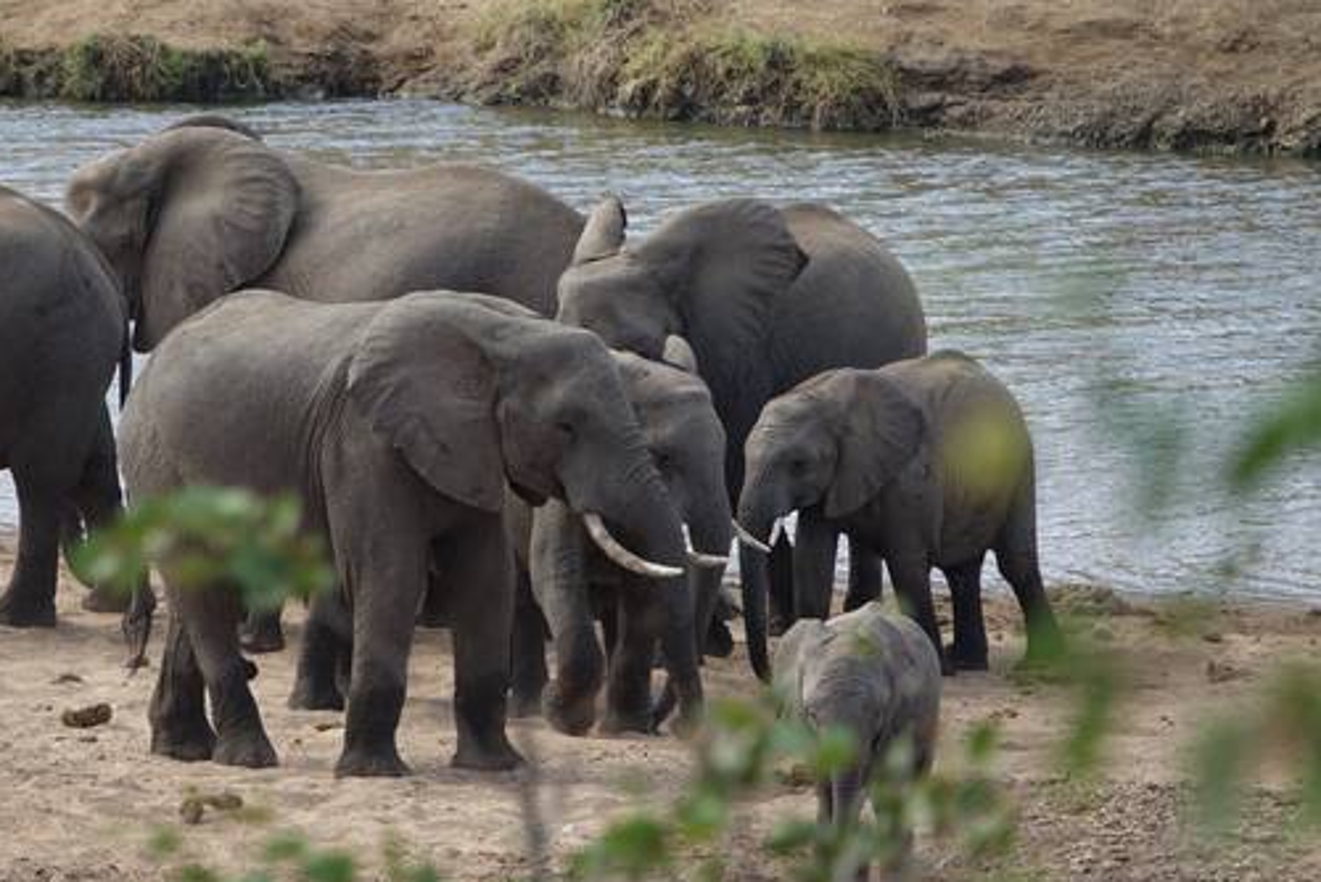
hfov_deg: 3.0
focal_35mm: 698
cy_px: 359
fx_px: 25626
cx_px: 415
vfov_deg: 2.0
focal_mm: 177.86
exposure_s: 1/250
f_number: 4
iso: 125
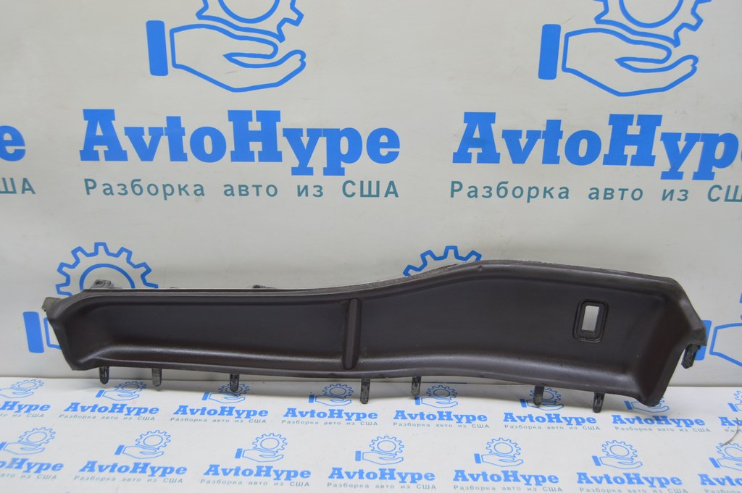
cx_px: 371
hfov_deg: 55.1
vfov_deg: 38.3
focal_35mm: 34
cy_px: 246
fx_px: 710
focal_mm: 23
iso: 400
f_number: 5.6
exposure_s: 1/20
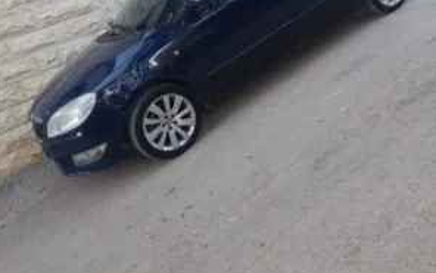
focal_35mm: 33
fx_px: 392
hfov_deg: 58.1
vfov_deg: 37.4
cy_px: 69
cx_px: 217
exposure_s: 1/50
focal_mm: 5.06
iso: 250
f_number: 1.8
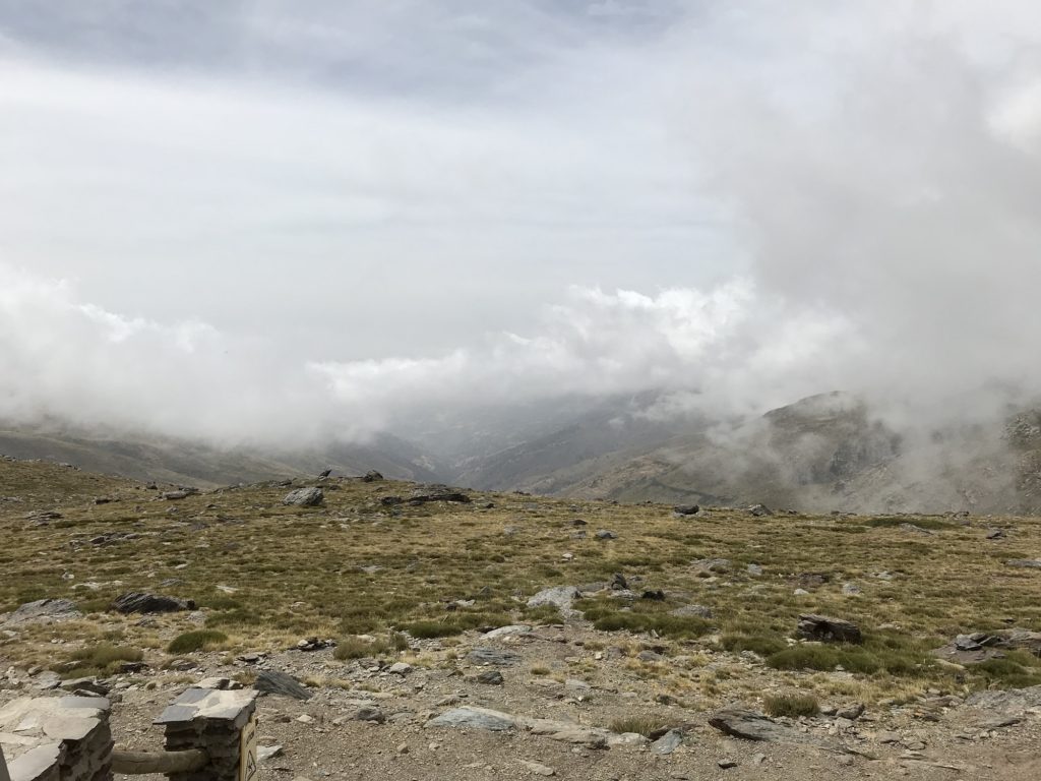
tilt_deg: -4.4
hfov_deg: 63.4
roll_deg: -0.7
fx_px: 842
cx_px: 520
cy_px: 390
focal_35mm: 28
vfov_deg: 49.7
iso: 20
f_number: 1.8
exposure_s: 1/5988
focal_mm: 3.99
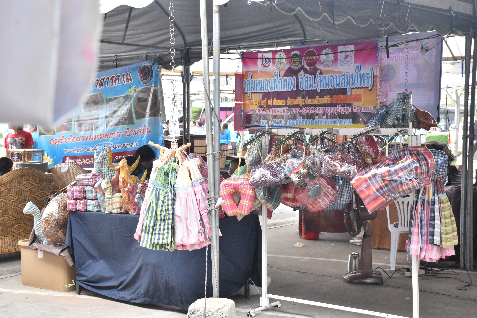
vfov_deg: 23.8
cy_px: 159
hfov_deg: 35.1
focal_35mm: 57
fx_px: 755
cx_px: 238
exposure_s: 1/250
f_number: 8
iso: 2000
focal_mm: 38
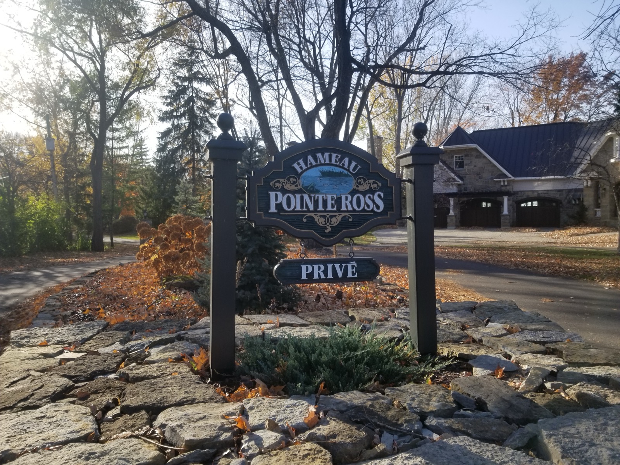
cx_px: 310
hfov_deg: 67.3
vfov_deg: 53.1
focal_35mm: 26
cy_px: 232
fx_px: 466
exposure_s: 1/1205
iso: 50
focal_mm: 4.25
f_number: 1.7
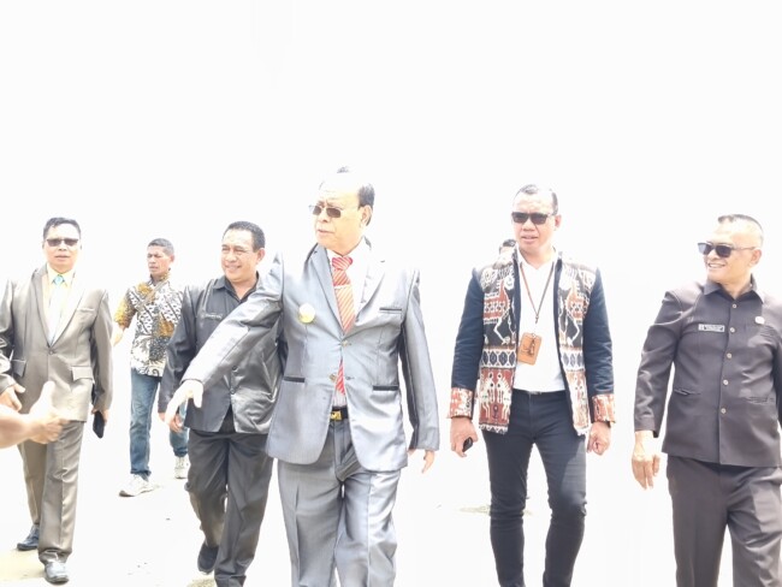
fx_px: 1040
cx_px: 391
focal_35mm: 46
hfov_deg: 41.2
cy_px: 294
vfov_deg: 31.5
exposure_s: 1/117
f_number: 1.65
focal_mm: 6.18
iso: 50
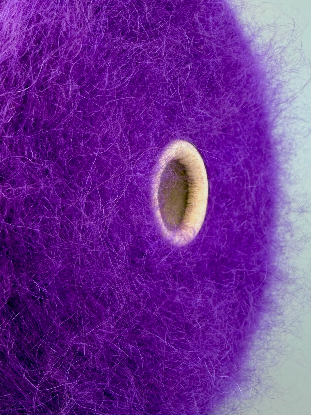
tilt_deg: -7.7
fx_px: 311
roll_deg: -0.7
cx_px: 163
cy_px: 193
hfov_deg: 53.1
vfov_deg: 67.2
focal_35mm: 26
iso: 40
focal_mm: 2.22
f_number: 2.2
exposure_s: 1/170
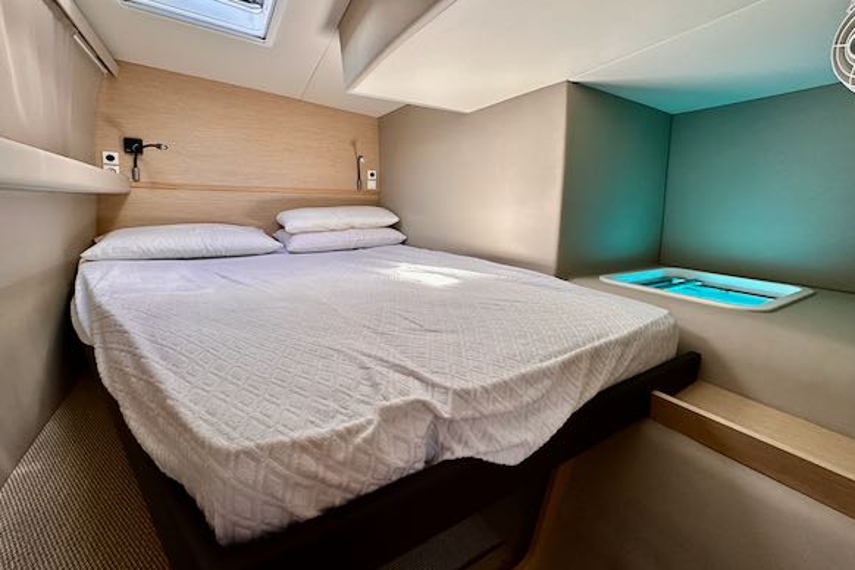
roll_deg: -2.7
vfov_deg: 76.9
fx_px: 356
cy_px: 247
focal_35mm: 15
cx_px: 417
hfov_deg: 100.4
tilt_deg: -6.6
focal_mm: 2.22
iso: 64
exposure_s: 1/99
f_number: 2.2
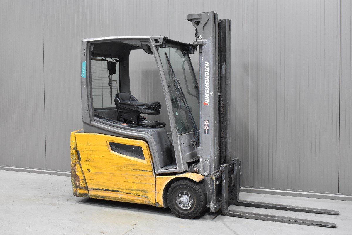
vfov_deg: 33.0
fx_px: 396
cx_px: 176
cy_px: 118
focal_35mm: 40
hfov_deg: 47.9
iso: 1600
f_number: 5.6
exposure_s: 1/25
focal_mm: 27
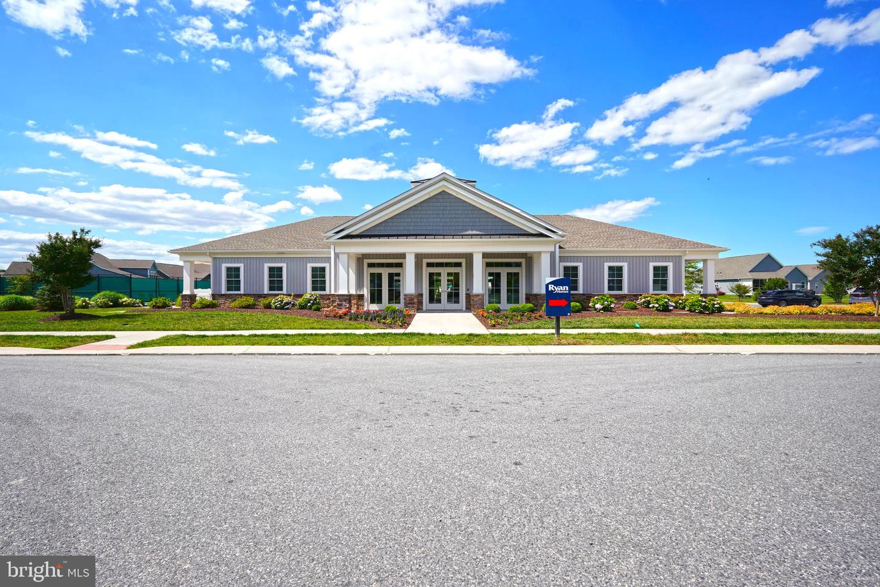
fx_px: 367
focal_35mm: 15
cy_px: 294
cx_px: 440
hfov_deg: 100.4
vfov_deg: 77.3
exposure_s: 1/320
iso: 100
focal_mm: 10
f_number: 8
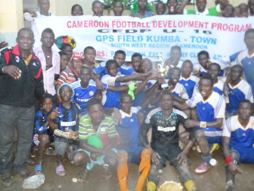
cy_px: 96
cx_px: 127
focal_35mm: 36
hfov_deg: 51.4
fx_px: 264
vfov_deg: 39.7
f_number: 3.6
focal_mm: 6.5
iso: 1600
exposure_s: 1/60
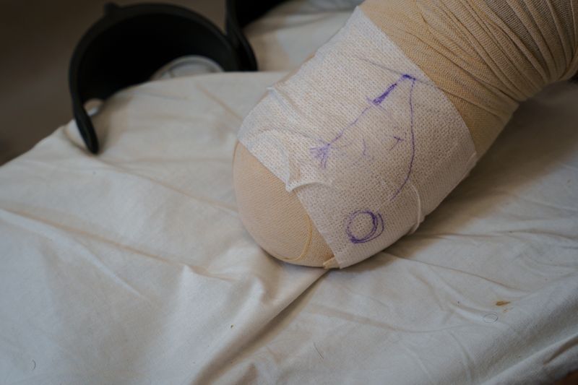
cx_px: 289
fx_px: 1124
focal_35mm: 70
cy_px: 192
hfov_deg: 28.8
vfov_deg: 19.4
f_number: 5.6
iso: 640
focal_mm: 70
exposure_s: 1/80
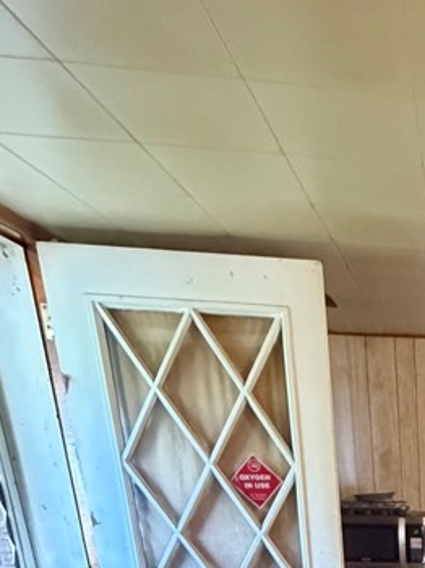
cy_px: 716
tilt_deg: -19.3
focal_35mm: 41
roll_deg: -1.3
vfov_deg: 34.4
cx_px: 550
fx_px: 672
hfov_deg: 28.8
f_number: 2.2
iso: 800
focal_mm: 2.22
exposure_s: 1/60
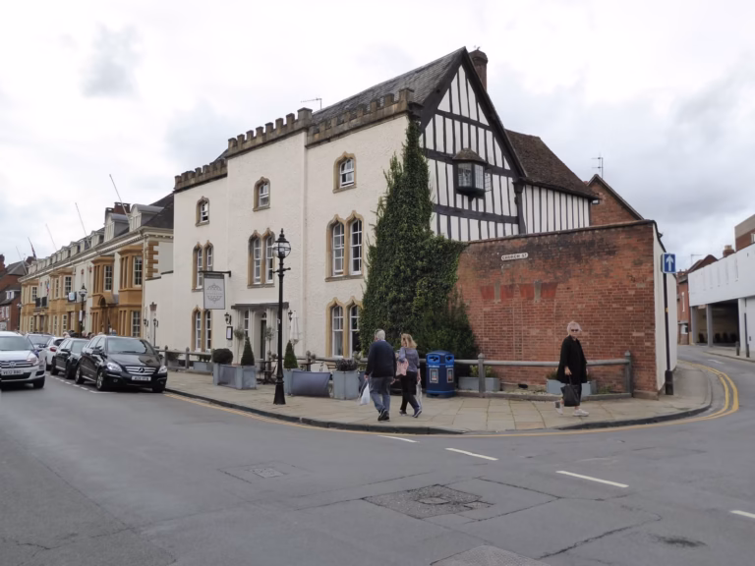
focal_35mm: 29
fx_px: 633
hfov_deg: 61.7
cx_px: 378
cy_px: 283
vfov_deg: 48.2
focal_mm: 5
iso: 160
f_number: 3.5
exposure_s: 1/640
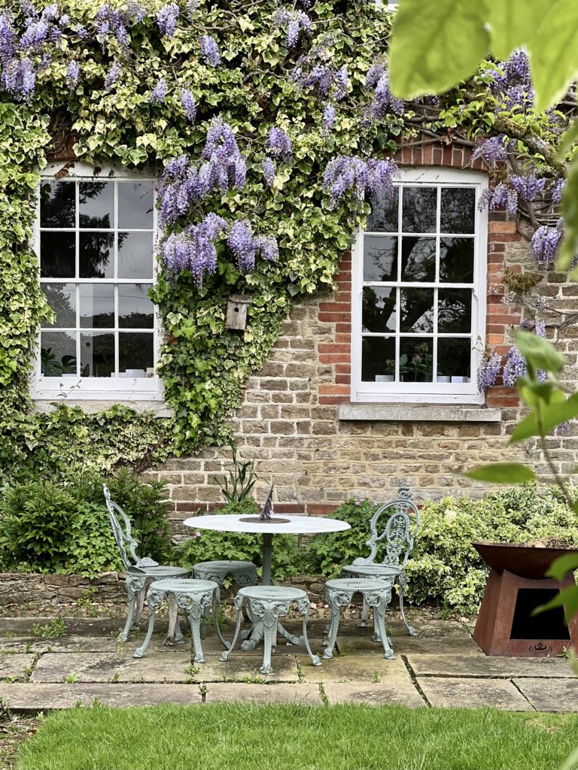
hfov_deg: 19.1
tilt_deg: +0.1
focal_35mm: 77
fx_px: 1714
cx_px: 289
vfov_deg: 25.3
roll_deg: -0.6
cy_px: 385
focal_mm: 9
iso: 40
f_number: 2.8
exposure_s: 1/121
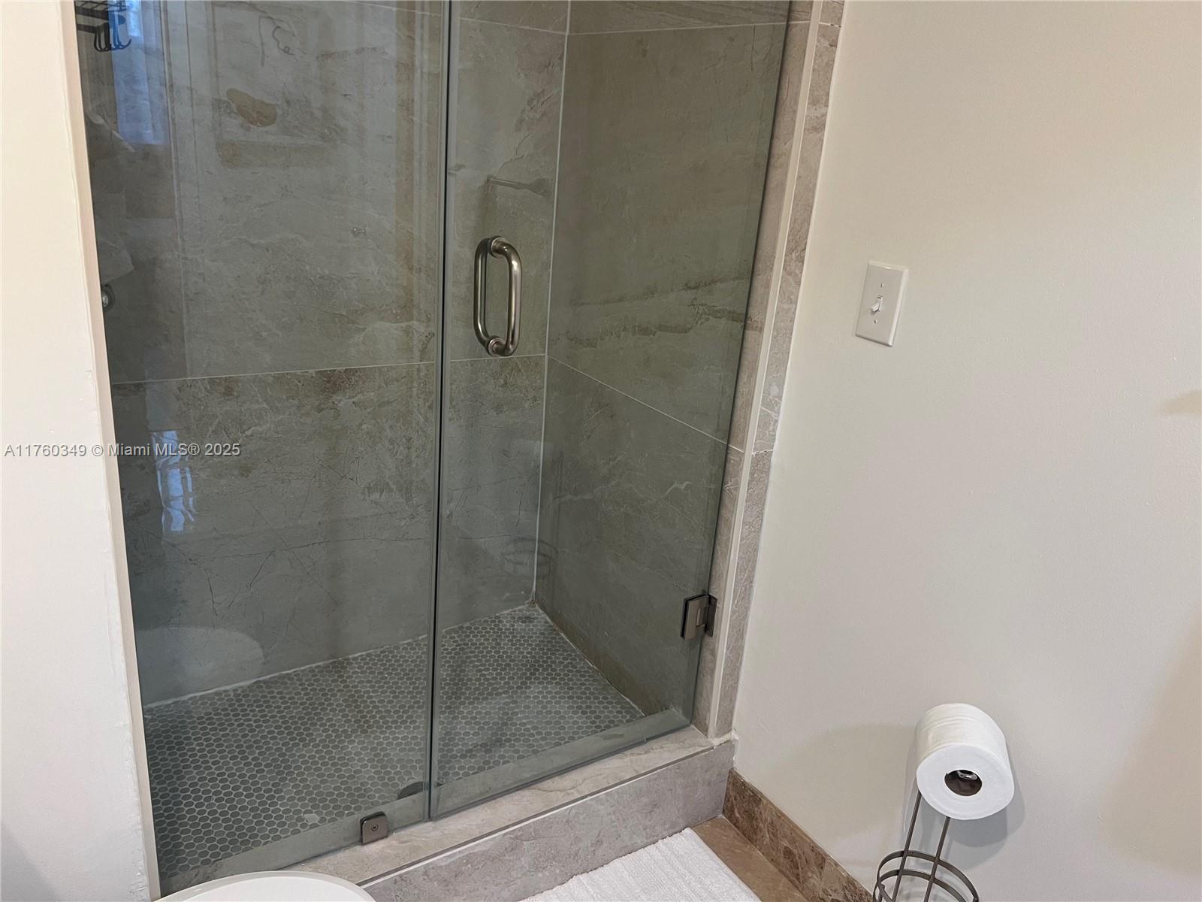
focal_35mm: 26
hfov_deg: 67.3
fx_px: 903
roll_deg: -4.7
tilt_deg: -20.5
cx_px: 601
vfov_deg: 53.1
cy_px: 451
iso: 100
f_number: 1.5
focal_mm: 5.7
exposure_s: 1/60
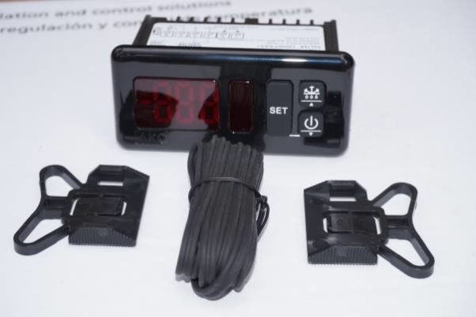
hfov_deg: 32.7
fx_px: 812
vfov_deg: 22.0
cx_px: 238
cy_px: 158
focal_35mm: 62
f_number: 10
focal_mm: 41
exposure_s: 1/100
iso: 200
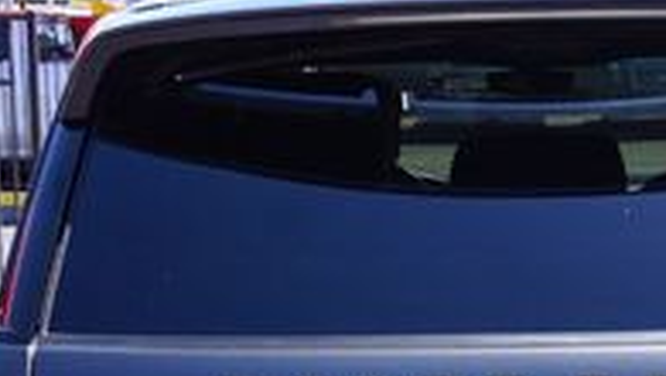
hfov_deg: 20.6
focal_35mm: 103
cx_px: 509
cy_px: 581
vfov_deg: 11.3
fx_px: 1820
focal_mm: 20
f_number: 9
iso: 100
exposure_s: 1/80
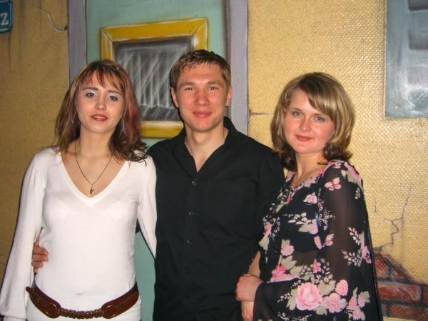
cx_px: 214
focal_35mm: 38
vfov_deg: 37.7
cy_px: 160
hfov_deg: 49.0
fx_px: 470
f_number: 2.8
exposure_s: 1/60
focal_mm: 7.9
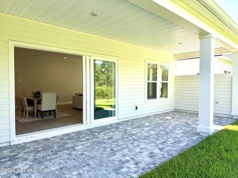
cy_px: 89
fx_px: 165
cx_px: 119
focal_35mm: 24
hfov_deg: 71.7
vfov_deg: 56.7
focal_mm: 6.76
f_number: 1.78
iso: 100
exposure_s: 1/1005
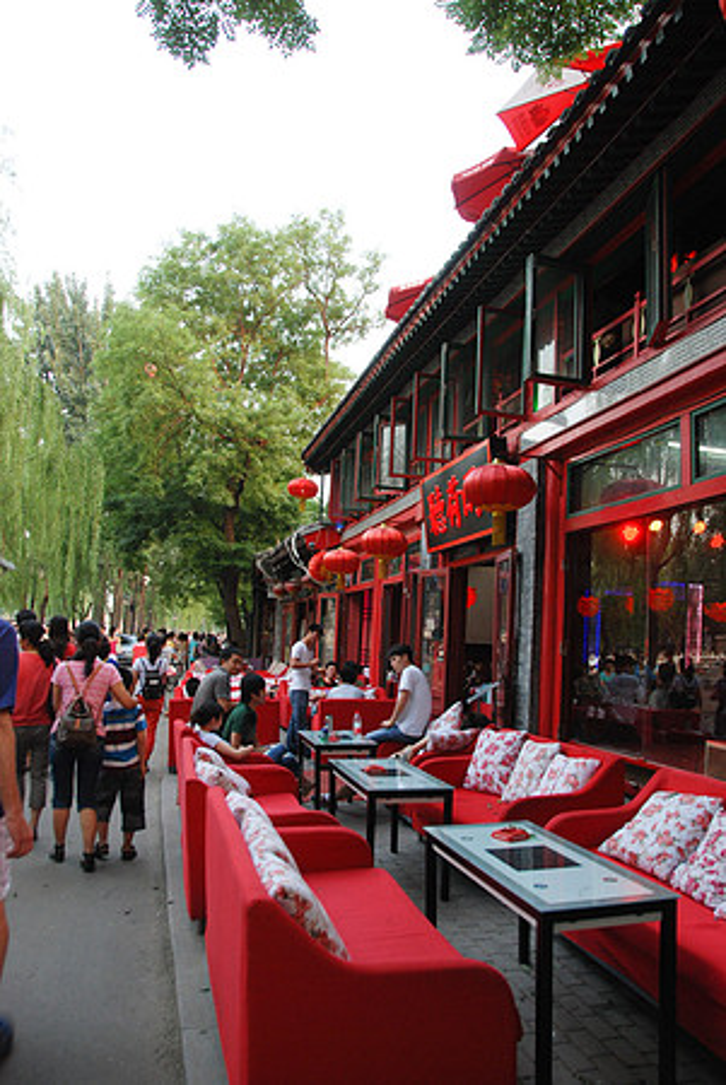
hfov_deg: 48.0
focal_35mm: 27
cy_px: 542
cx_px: 363
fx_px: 815
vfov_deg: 67.3
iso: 250
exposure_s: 1/50
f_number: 3.5
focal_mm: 18
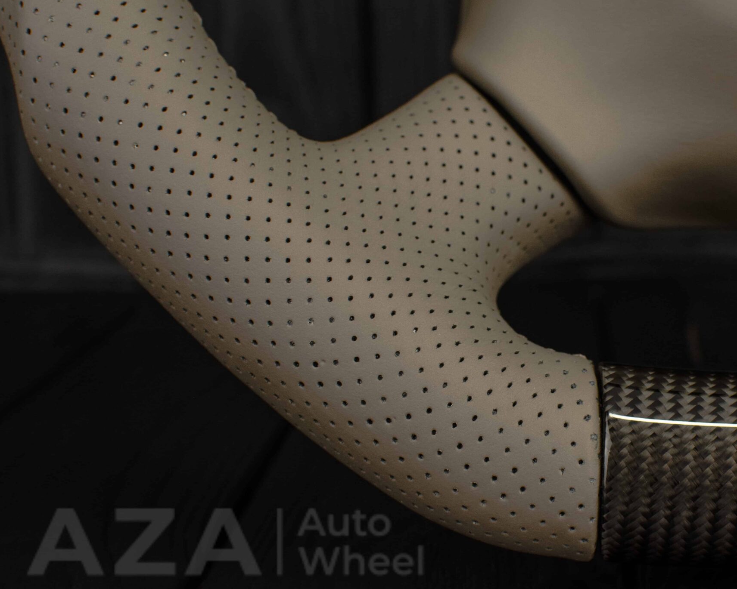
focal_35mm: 74
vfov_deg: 20.8
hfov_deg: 25.6
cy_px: 299
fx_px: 1608
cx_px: 513
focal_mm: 35
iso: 500
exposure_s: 1/125
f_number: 6.3
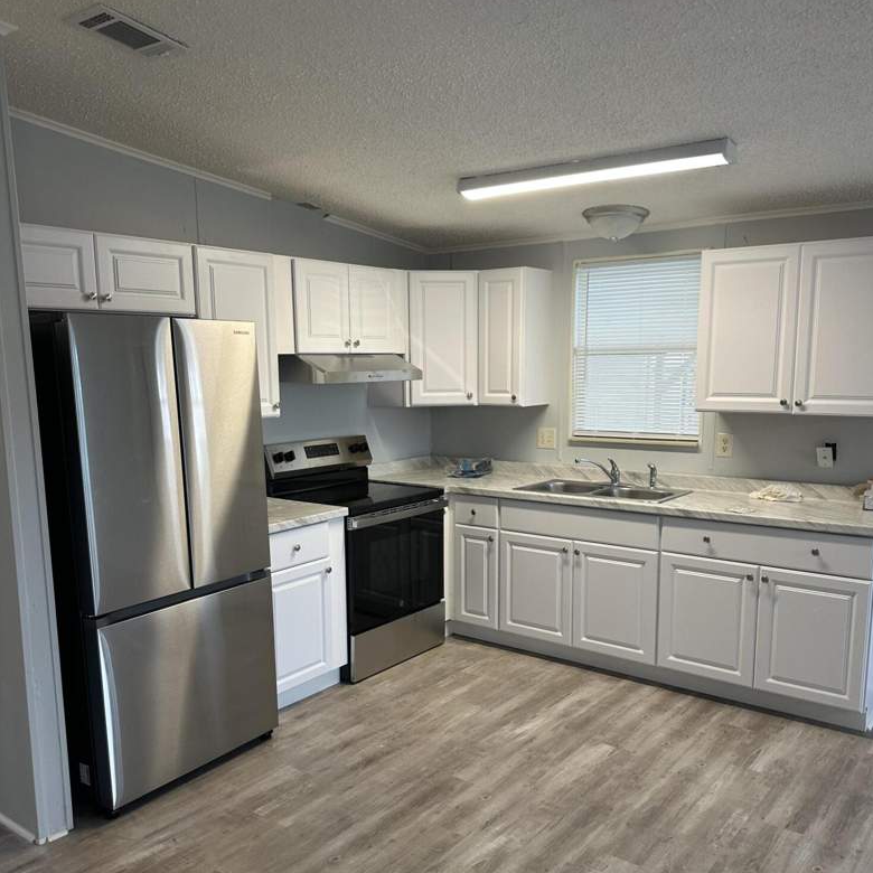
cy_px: 494
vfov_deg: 55.4
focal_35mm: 29
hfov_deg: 55.6
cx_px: 447
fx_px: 827
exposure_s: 1/60
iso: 125
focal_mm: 6.86
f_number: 1.78
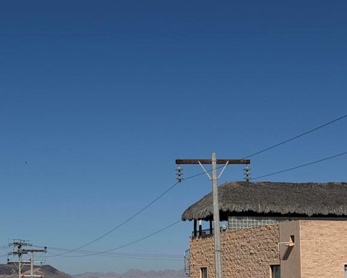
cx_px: 67
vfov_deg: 18.5
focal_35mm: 83
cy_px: 177
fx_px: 852
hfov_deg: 22.7
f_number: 1.78
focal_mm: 6.76
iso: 64
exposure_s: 1/27778
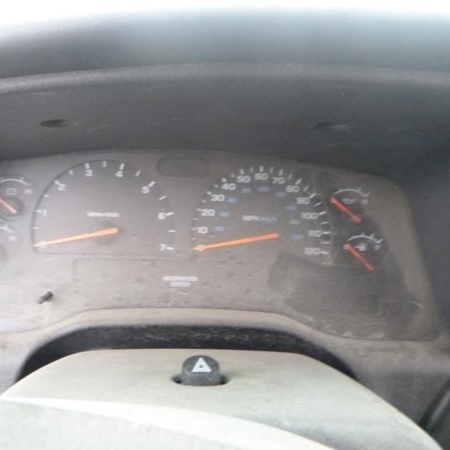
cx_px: 180
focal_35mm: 30
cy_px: 228
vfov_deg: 54.0
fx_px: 441
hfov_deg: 53.6
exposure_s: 1/15
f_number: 3.9
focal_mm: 4.5
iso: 640
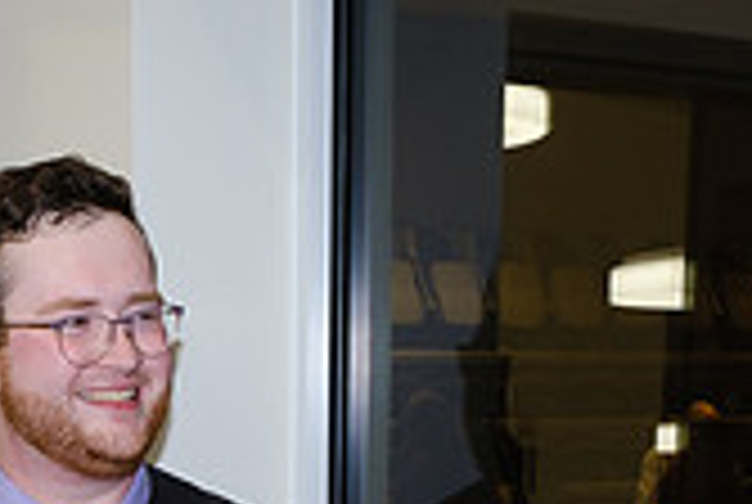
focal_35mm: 111
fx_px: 2323
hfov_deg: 18.1
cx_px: 59
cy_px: 826
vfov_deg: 11.7
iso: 800
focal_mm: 21.3
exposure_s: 1/60
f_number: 5.6
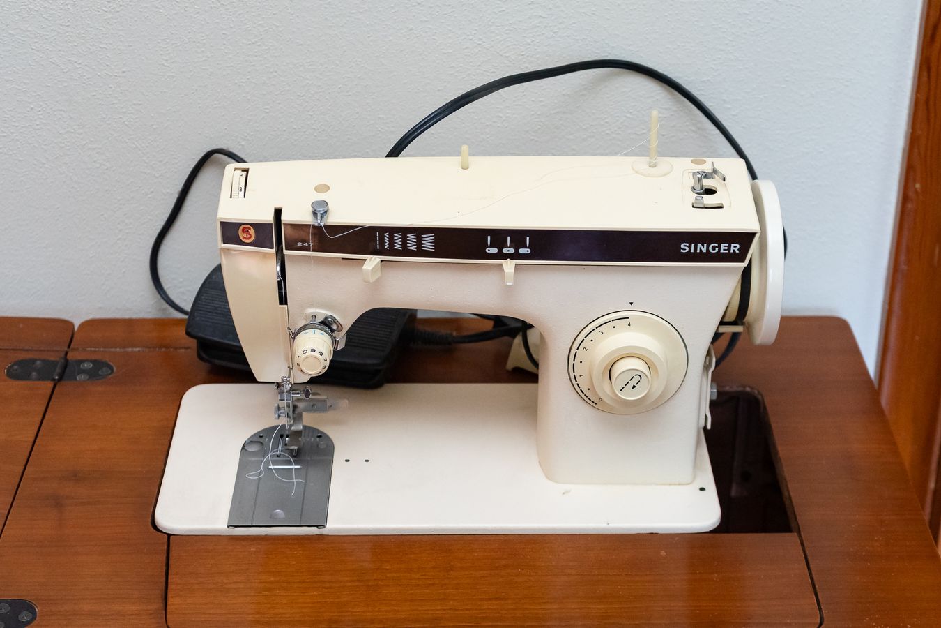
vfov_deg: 20.6
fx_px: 1729
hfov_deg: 30.4
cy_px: 293
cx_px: 481
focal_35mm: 66
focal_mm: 51
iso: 1600
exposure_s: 1/80
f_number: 4.5
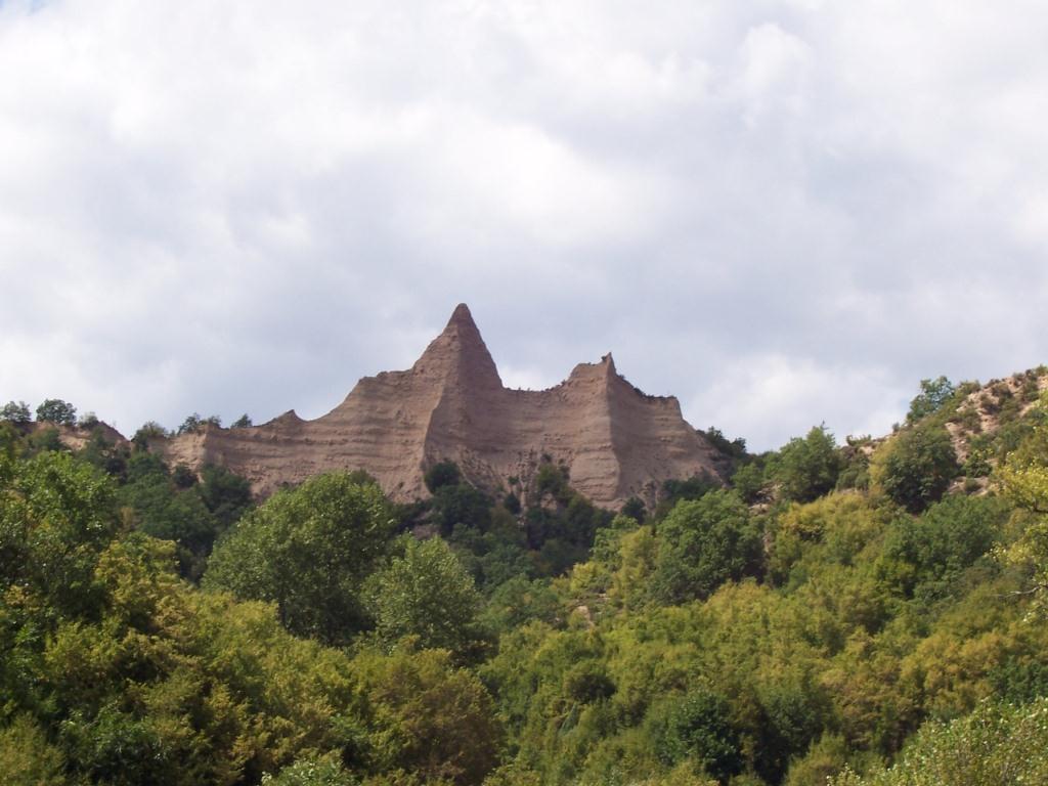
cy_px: 393
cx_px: 524
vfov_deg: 14.5
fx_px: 3088
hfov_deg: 19.3
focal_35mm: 102
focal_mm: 16.8
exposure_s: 1/180
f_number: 9.5
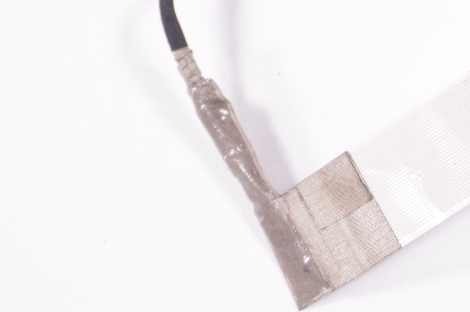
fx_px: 1813
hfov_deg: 13.9
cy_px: -53
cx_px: 703
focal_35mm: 139
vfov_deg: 9.7
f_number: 6.3
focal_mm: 28
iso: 1000
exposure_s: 1/320
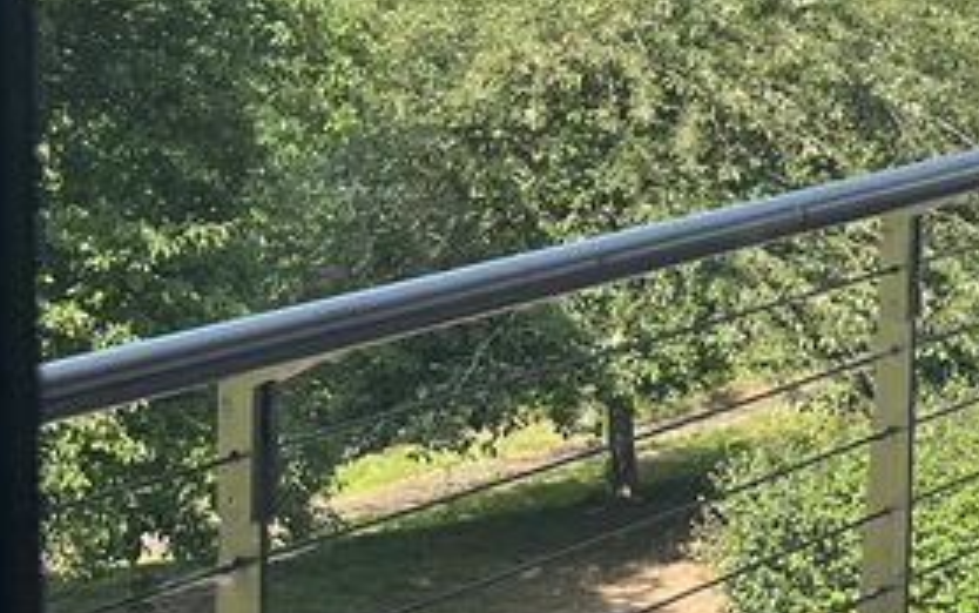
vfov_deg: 11.8
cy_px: 33
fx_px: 2936
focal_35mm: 110
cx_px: 1486
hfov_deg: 17.0
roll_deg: -1.9
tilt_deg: -7.1
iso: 50
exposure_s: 1/639
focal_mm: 5.1
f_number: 1.6
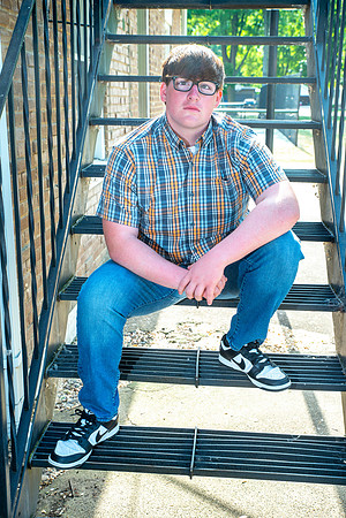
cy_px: 259
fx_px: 634
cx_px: 173
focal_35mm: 44
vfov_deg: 44.5
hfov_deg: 30.5
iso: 320
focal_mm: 44
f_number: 7.1
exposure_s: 1/160
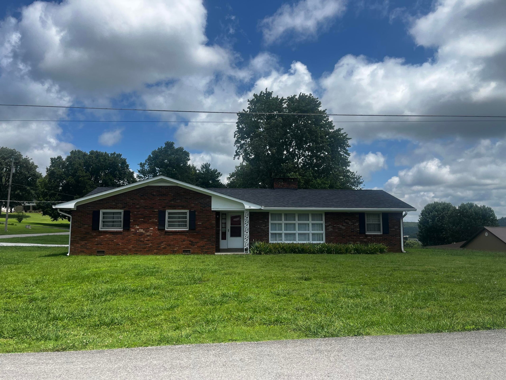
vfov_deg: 53.1
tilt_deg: +5.8
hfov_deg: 67.3
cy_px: 190
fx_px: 380
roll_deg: +0.6
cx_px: 253
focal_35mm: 26
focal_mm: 5.1
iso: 50
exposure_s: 1/2222
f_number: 1.6
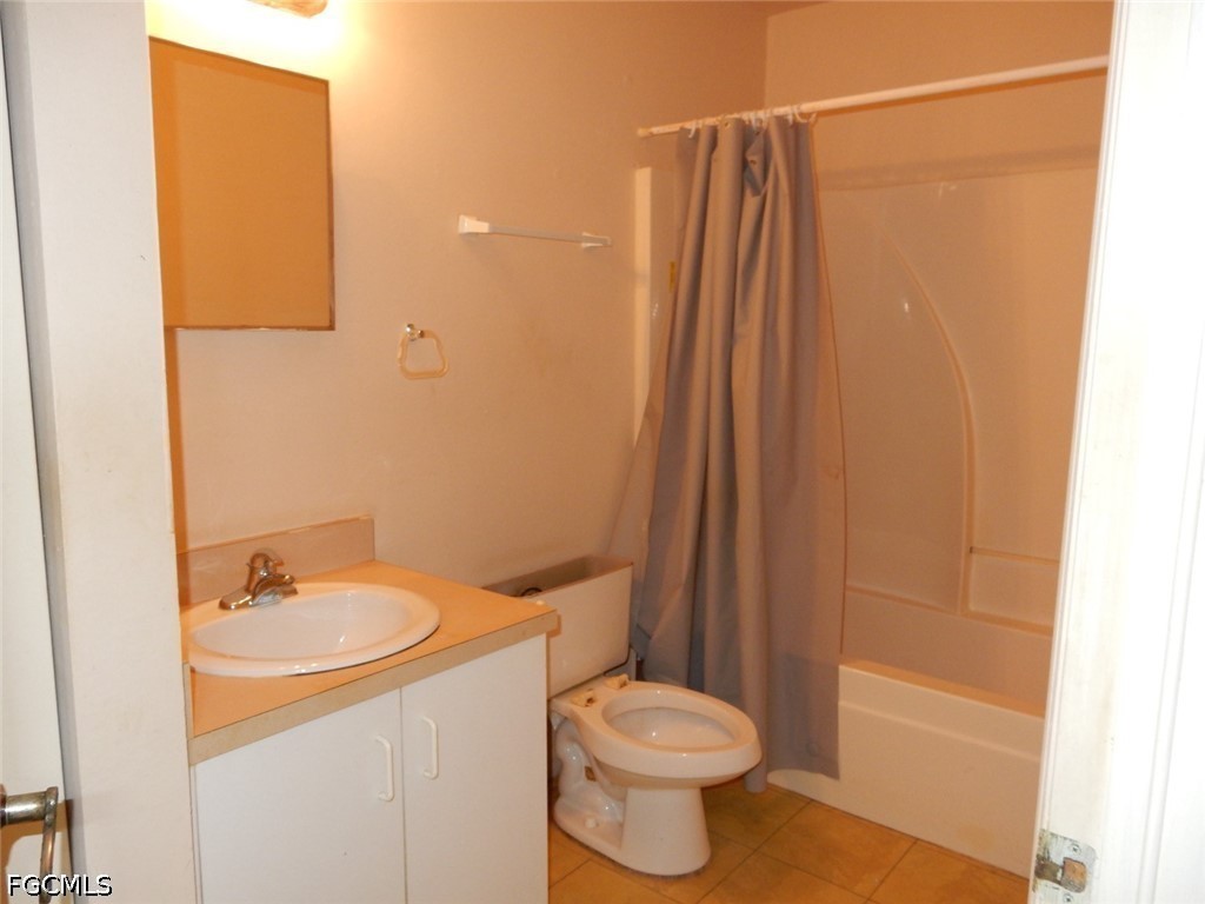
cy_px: 452
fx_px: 870
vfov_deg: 54.9
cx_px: 602
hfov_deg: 69.4
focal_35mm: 25
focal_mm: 4.5
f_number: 3.7
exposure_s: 1/30
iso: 200
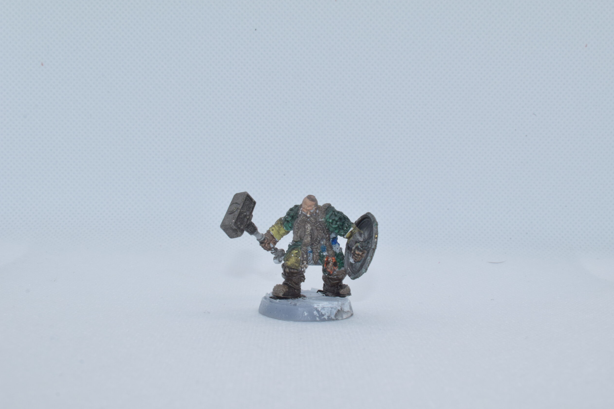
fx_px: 913
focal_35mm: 54
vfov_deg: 25.3
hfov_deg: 37.2
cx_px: 312
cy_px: 207
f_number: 20
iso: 800
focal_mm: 35
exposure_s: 1/125
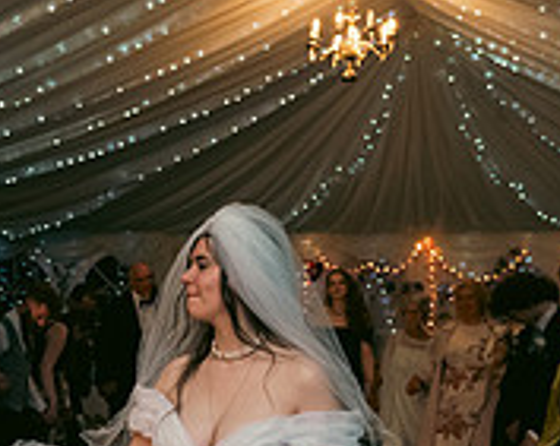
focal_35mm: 74
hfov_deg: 24.8
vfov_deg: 20.0
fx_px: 1224
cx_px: 32
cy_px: 444
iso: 800
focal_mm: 24
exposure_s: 1/160
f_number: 3.5
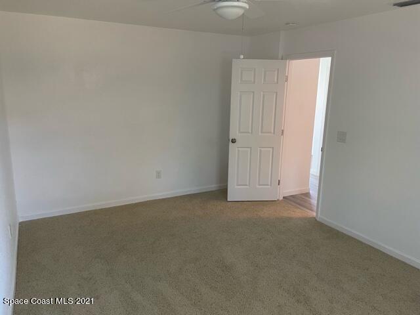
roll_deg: -1.3
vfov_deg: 53.1
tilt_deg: -12.0
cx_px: 210
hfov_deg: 67.3
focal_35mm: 26
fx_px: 315
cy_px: 158
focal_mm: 4.2
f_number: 1.6
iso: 320
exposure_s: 1/60
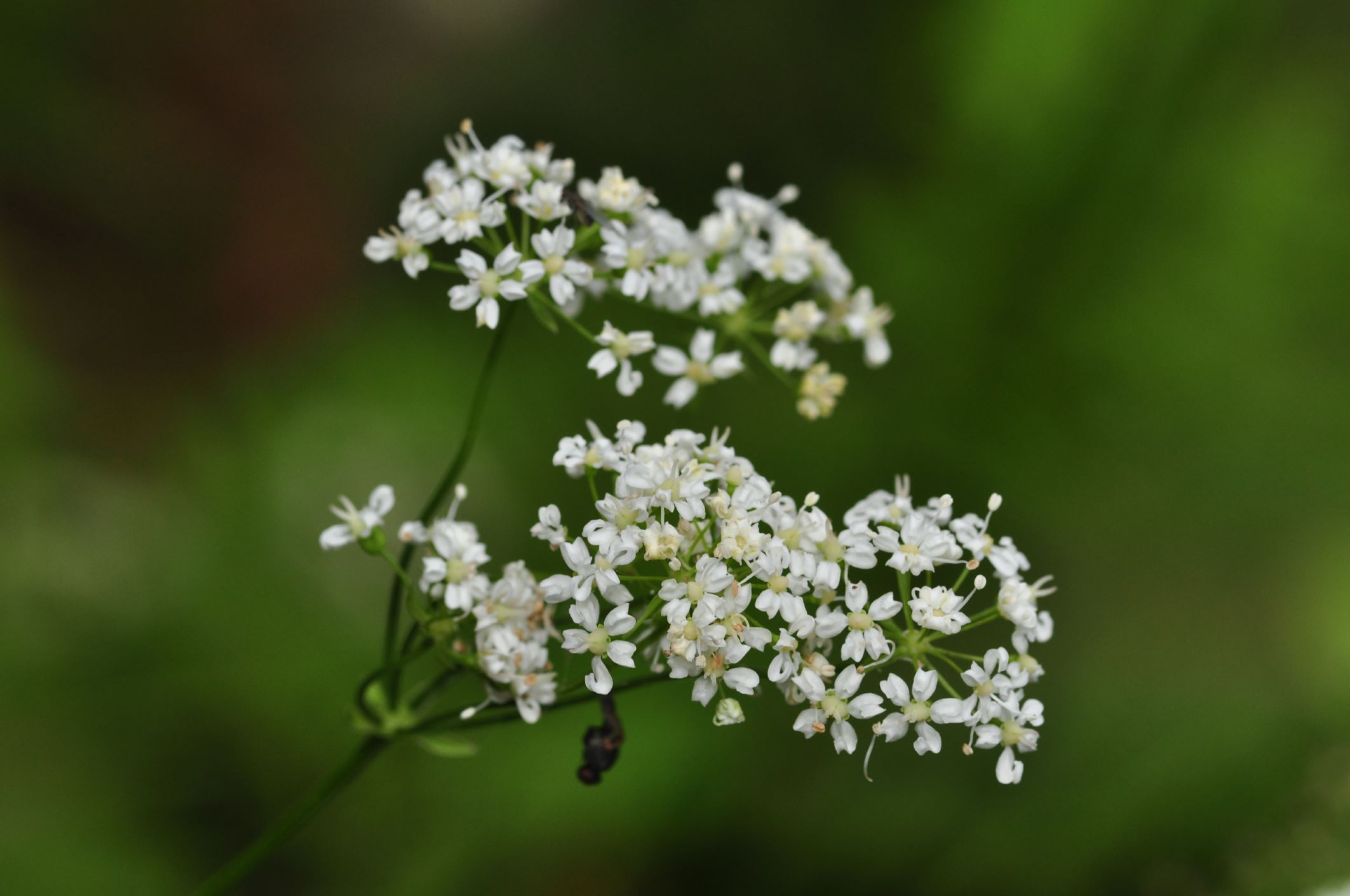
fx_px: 5899
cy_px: 448
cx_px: 675
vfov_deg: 8.7
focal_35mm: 158
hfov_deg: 13.1
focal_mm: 105
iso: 200
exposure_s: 1/250
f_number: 8
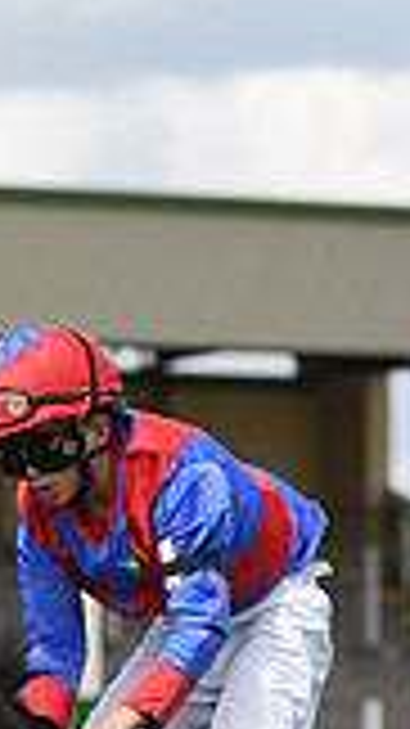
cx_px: -766
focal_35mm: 639
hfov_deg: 1.9
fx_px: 12363
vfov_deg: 3.4
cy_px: 826
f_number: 5.6
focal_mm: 170
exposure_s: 1/2000
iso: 400
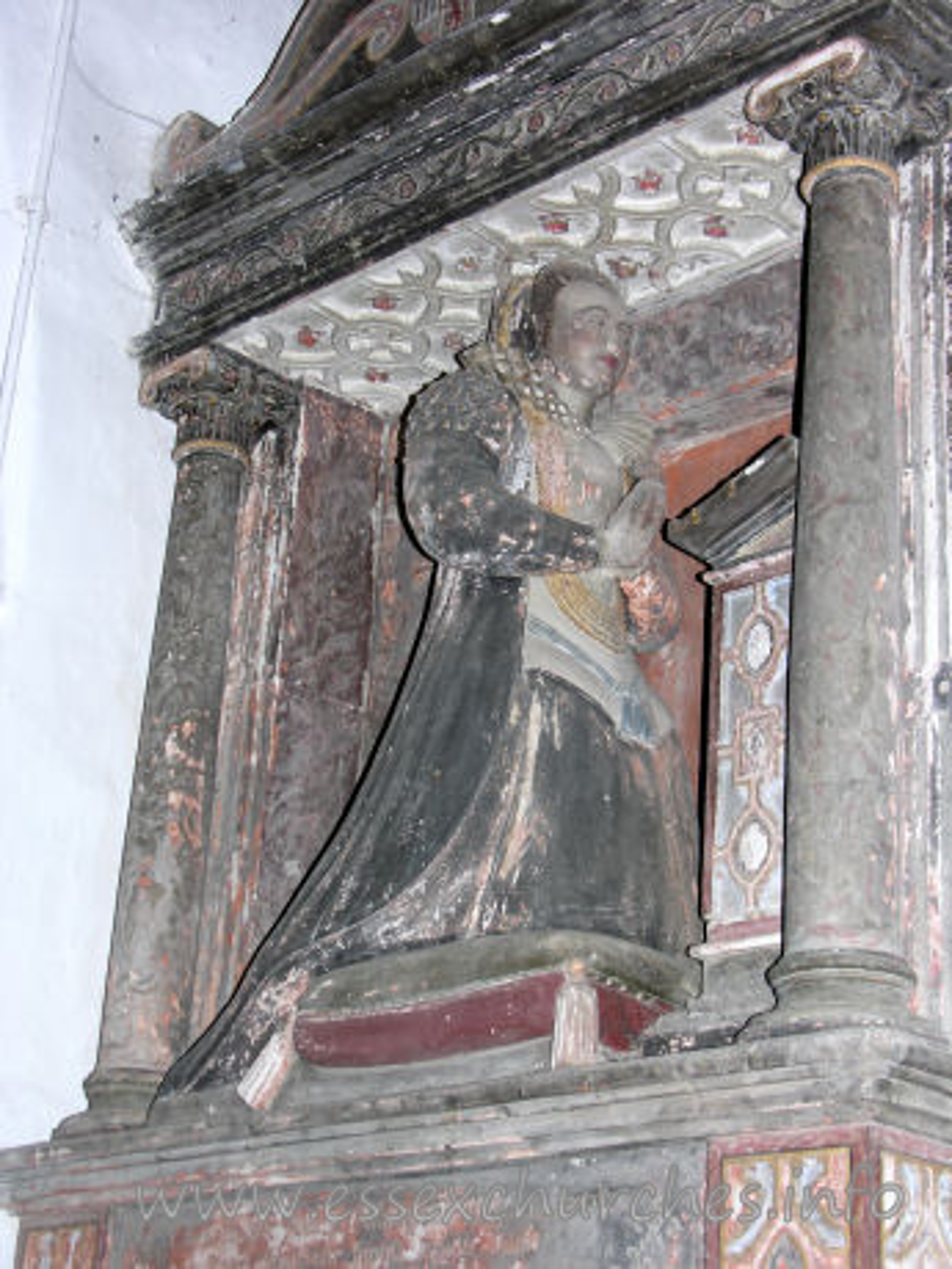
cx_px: 476
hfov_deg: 22.9
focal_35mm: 64
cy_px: 634
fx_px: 2347
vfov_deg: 30.3
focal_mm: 16.4
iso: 92
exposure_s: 1/60.1
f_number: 3.2
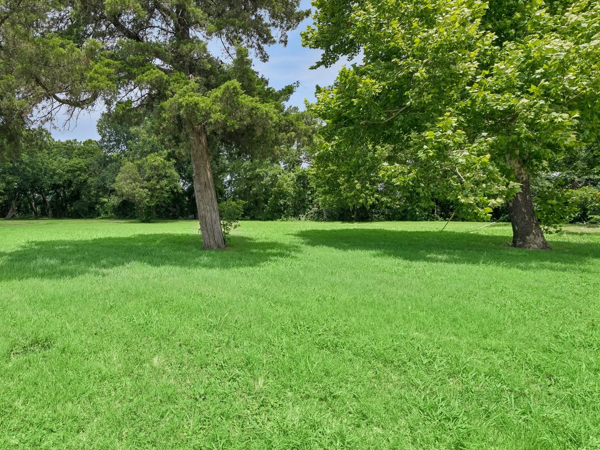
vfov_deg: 66.0
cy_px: 222
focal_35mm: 20
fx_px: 347
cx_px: 181
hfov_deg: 78.0
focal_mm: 14
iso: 320
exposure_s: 1/1000
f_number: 8
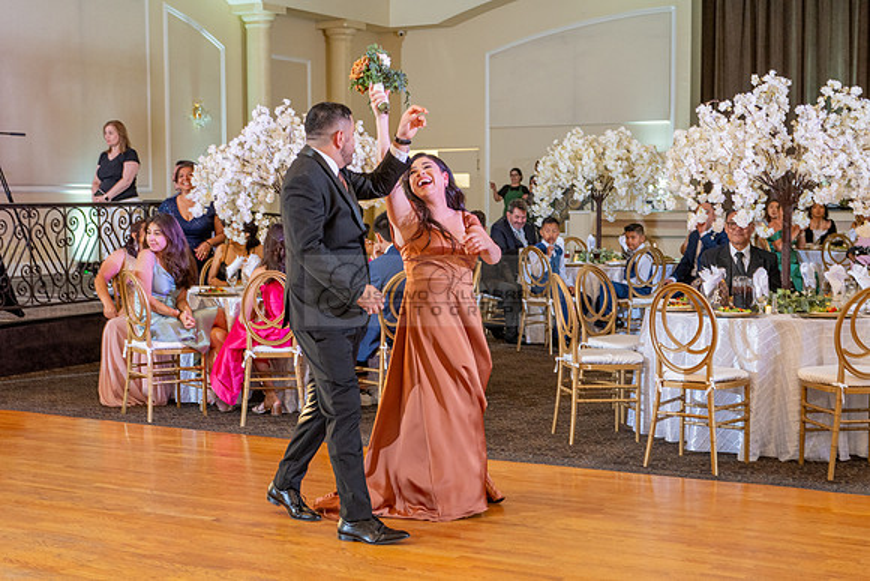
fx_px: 1307
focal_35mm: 54
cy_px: 326
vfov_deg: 25.0
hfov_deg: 36.8
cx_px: 401
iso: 800
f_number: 4
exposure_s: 1/80
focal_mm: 48
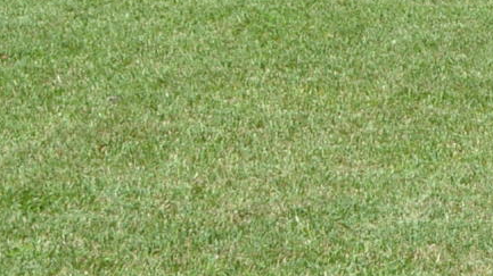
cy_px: -244
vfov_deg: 4.2
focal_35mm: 283
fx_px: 3697
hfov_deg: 7.1
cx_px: 1303
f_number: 7.1
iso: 100
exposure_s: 1/200
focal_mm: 26
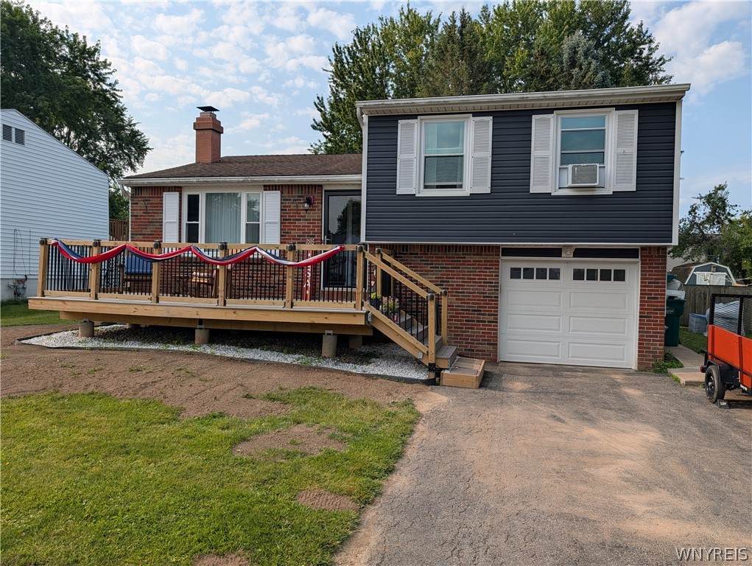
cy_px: 283
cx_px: 376
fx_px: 522
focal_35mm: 24
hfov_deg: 71.5
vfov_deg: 56.9
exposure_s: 1/1294
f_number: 1.68
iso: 21
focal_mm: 6.9
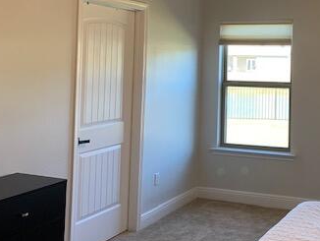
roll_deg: -1.0
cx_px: 270
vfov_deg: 28.0
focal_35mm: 51
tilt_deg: +2.0
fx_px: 472
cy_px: 46
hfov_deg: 35.8
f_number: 1.8
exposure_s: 1/60
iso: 50
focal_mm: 4.25
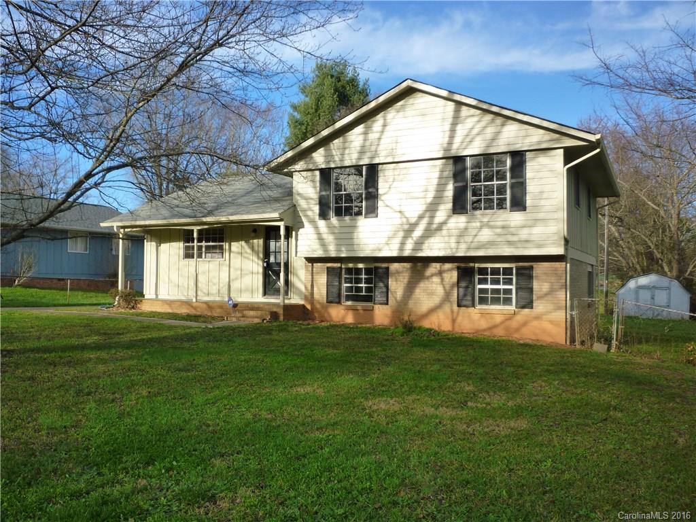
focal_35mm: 29
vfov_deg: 48.2
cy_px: 261
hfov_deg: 61.7
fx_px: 583
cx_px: 348
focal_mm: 5.2
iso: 125
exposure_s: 1/500
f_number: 3.3
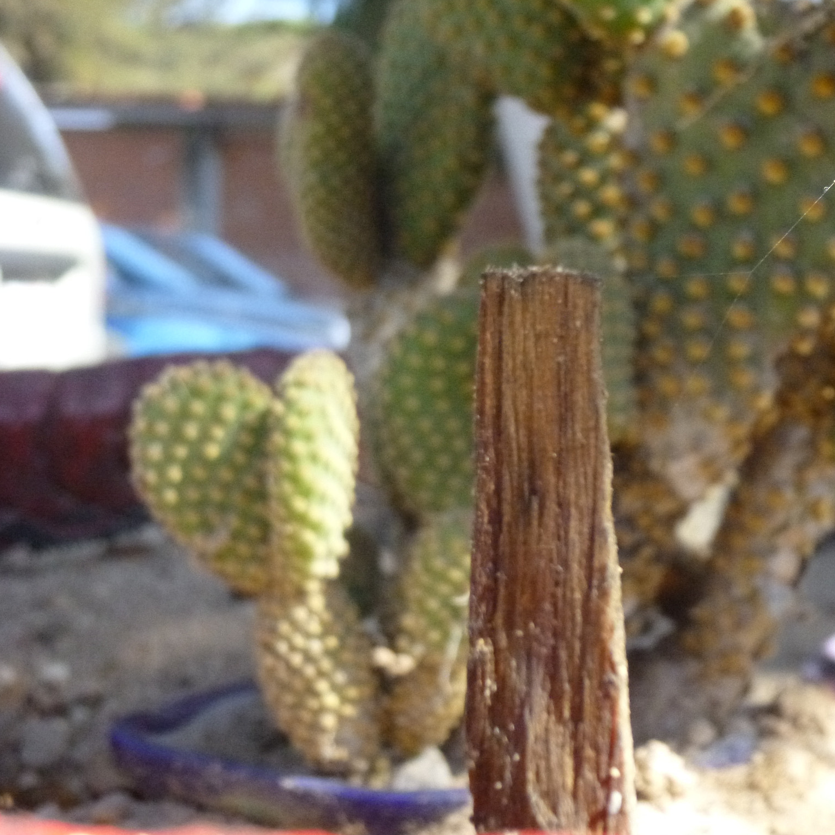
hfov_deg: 30.0
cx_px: 511
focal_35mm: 57
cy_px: 415
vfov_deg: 30.0
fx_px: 1556
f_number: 4
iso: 800
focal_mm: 8.6
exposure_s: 1/800
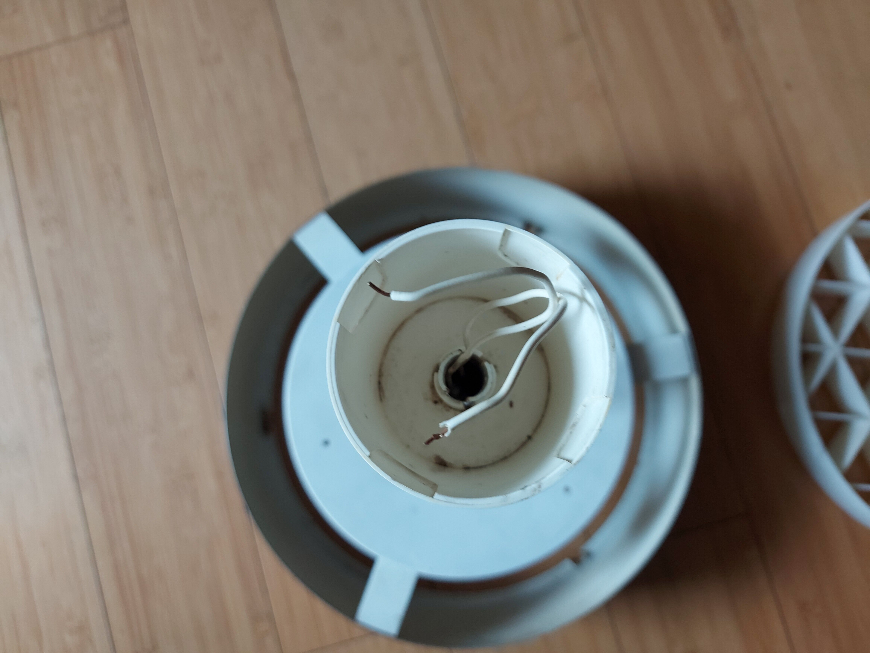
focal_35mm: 24
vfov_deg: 56.8
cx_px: 435
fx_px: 603
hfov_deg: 71.6
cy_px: 326
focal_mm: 5.23
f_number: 1.8
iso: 160
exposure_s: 1/50
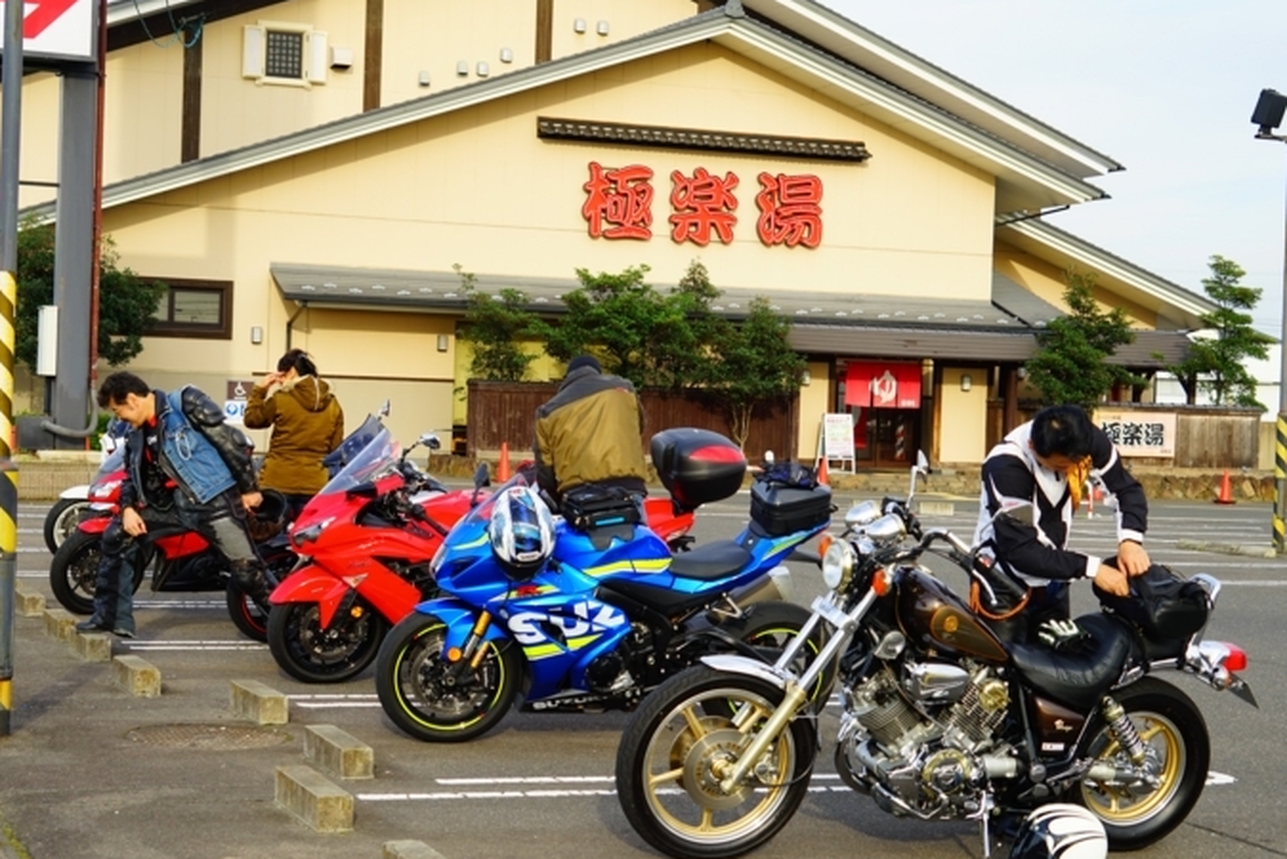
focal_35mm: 57
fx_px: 2039
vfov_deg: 23.8
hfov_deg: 35.0
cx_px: 563
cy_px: 393
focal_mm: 48
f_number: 6.3
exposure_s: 1/125
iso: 100
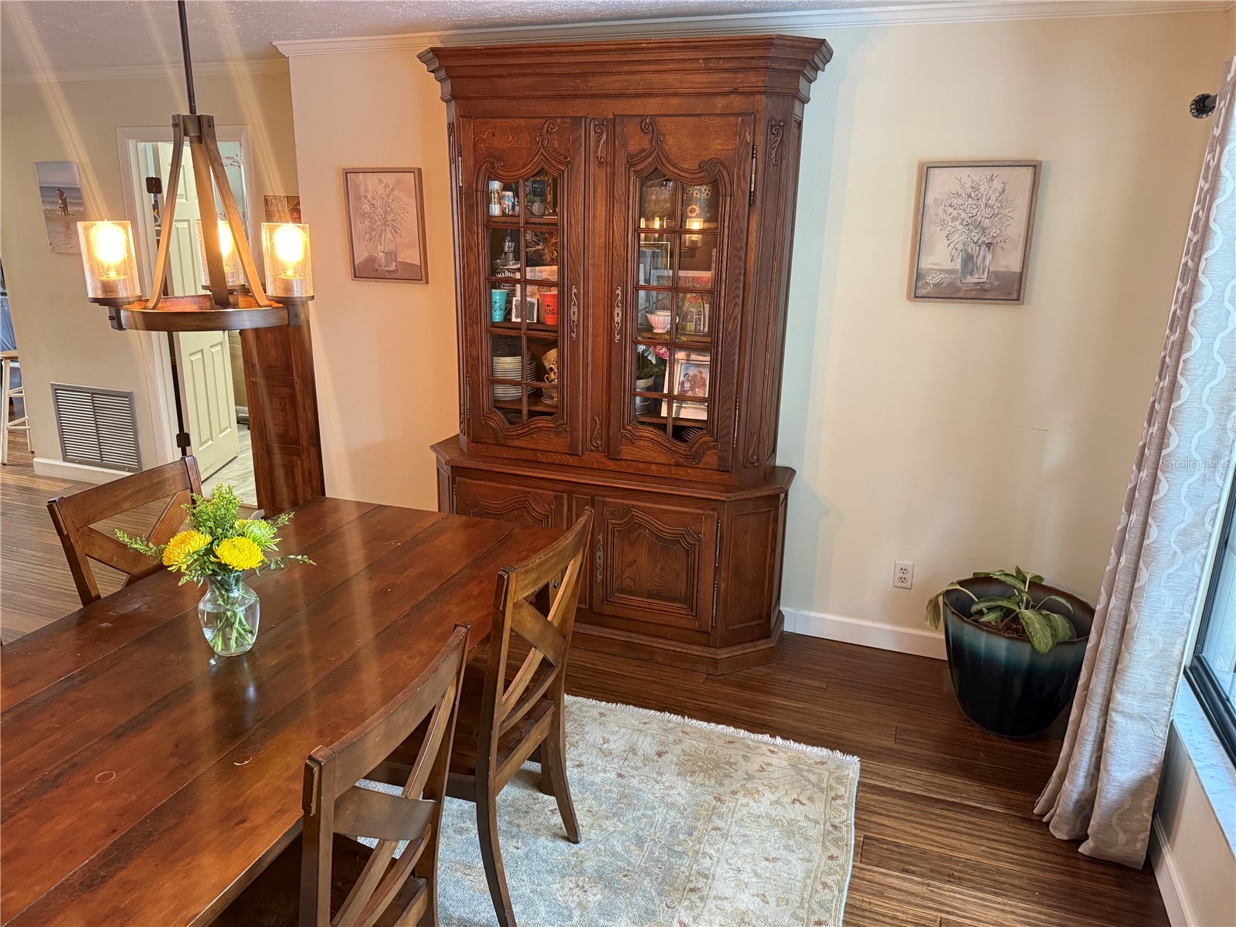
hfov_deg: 71.6
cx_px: 618
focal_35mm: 24
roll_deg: -1.3
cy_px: 464
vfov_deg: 56.8
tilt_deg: -16.0
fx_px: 857
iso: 500
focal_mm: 6.76
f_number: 1.78
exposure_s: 1/60
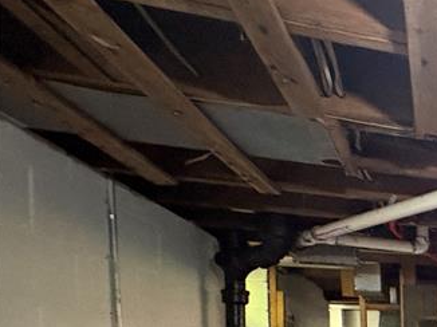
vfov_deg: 29.1
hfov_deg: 27.2
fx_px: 555
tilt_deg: -0.1
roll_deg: -1.3
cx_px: 678
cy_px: 375
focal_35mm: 44
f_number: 2.2
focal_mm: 2.22
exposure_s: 1/40
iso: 640
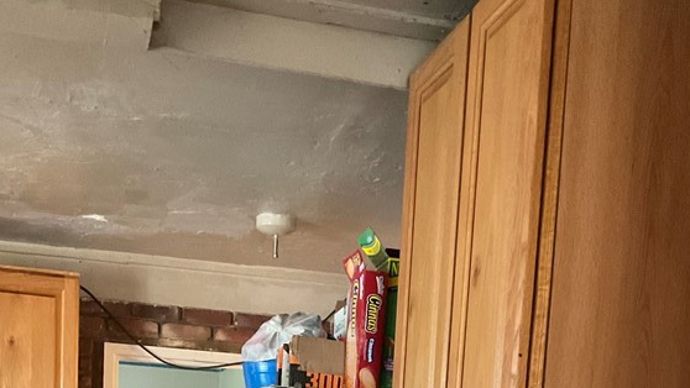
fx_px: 1061
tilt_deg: -8.1
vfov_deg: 18.1
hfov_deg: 36.0
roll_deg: -2.9
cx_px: 325
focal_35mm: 58
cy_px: 610
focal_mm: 3
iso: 320
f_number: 1.8
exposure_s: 1/30
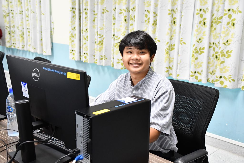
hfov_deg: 46.4
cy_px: 82
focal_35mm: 42
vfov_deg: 31.9
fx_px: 285
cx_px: 122
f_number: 4
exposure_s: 1/80
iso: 3200
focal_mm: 28
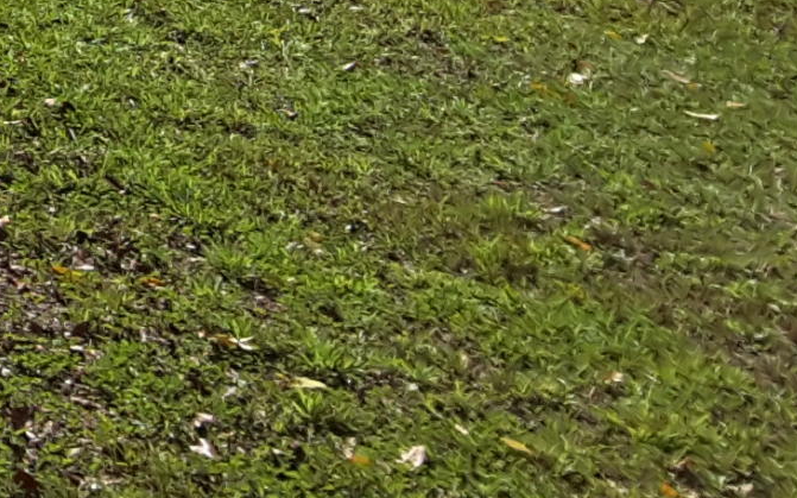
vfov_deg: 8.4
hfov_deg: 12.1
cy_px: -551
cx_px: -961
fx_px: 3192
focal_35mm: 147
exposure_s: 1/1392
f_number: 1.9
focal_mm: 2.9
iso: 40
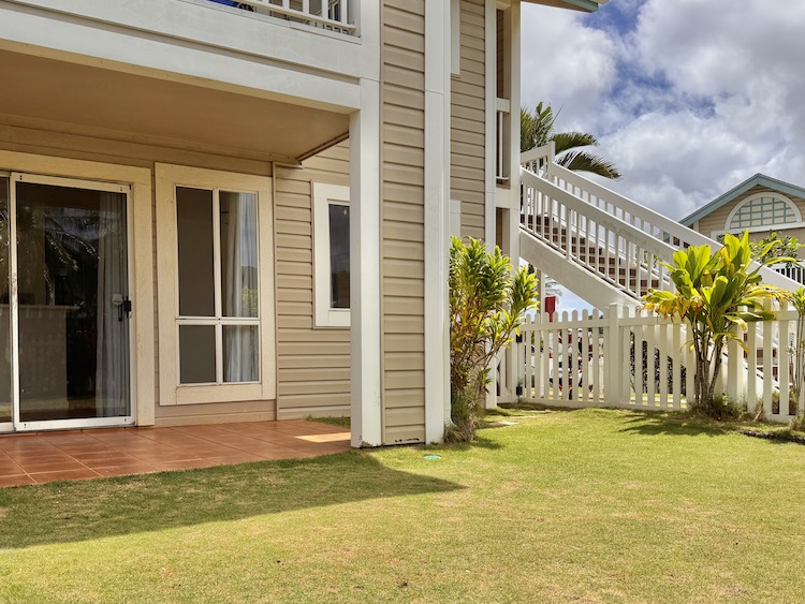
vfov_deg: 43.9
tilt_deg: -1.8
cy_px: 365
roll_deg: +0.1
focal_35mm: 32
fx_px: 744
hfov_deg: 56.8
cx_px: 382
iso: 80
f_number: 1.78
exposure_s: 1/5348
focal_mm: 6.76
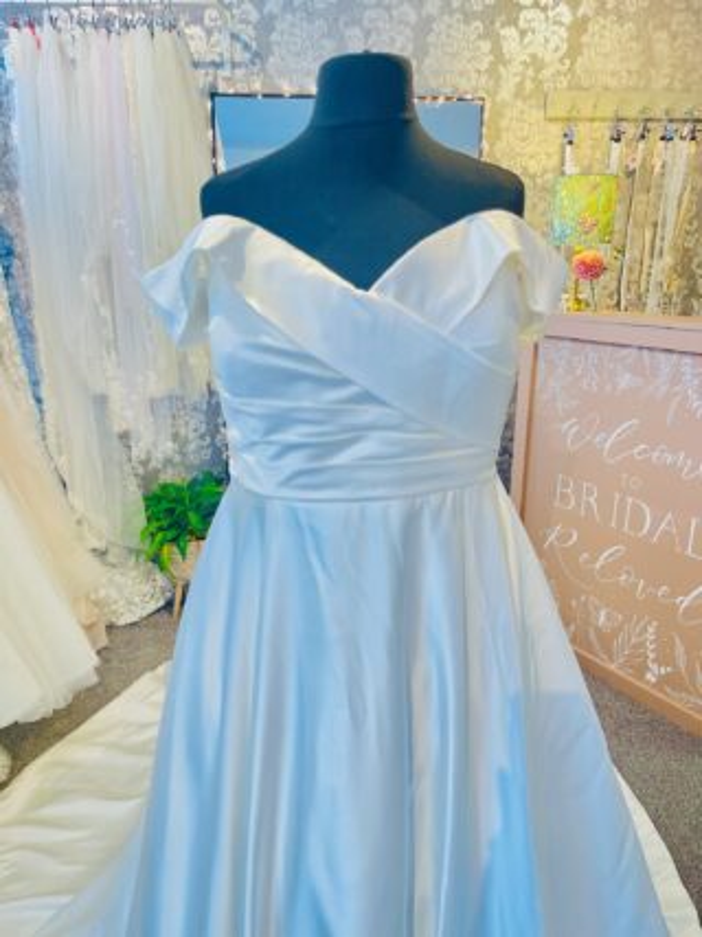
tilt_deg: -18.3
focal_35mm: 26
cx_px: 351
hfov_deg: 53.0
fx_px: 703
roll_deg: -0.4
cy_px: 468
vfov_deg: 67.3
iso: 160
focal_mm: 5.1
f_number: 1.6
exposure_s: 1/50
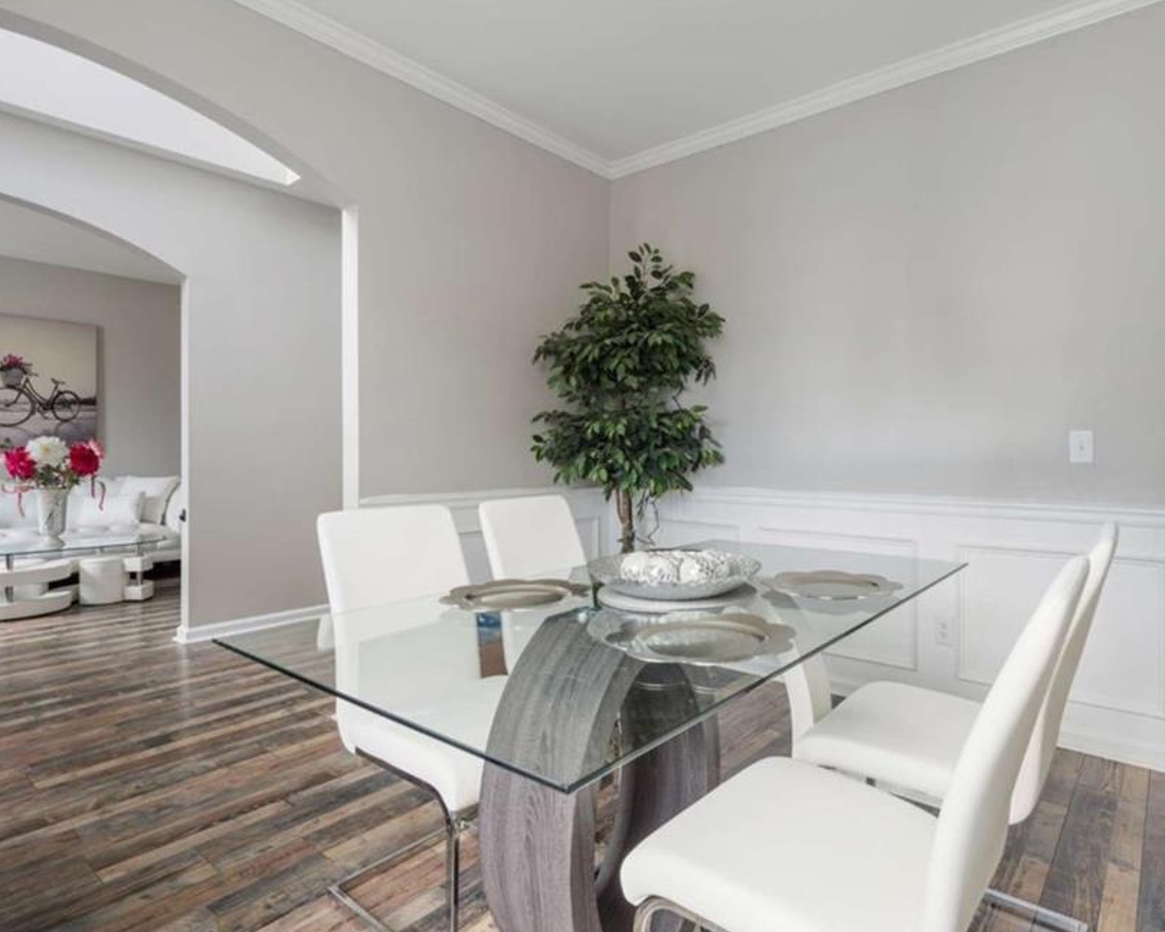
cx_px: 694
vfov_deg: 70.8
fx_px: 655
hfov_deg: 82.4
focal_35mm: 19
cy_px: 454
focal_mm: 16
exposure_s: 1/6
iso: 400
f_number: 8
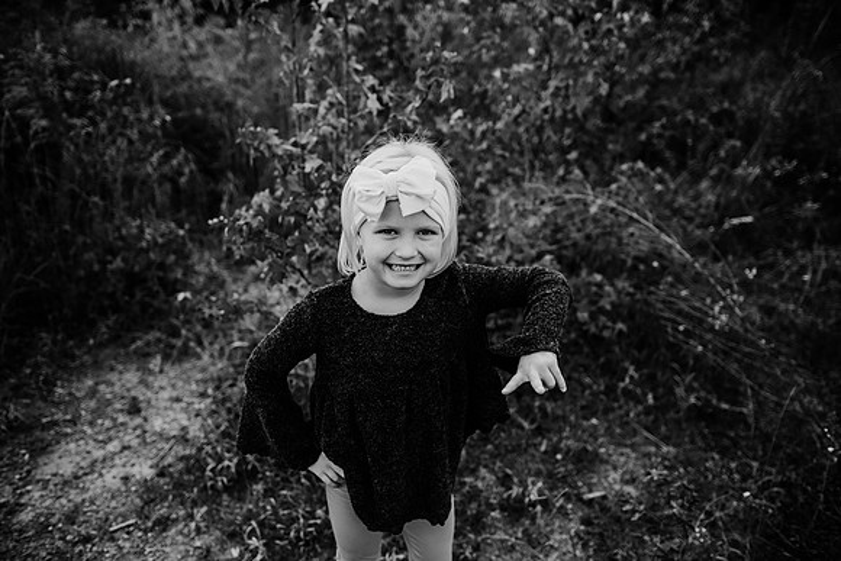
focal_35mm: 24
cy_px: 280
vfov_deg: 53.2
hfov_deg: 73.7
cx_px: 420
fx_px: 561
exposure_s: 1/1000
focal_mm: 24
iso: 200
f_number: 2.5
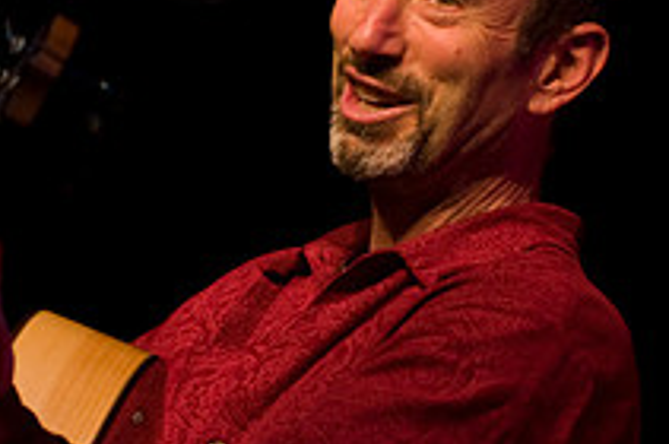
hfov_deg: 7.1
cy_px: 281
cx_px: 130
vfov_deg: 4.7
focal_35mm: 289
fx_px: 5362
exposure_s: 1/100
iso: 800
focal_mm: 70
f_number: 2.8
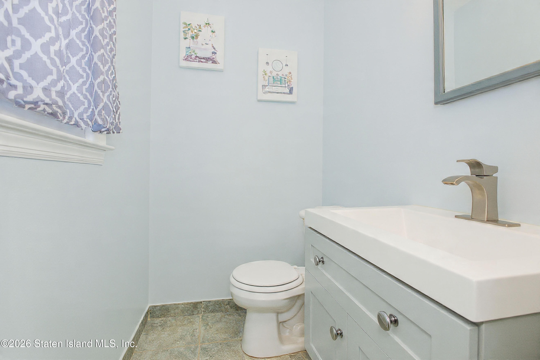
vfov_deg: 70.4
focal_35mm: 17
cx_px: 270
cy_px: 180
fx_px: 255
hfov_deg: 93.3
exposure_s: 1/250
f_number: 7.1
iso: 640
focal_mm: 11.5
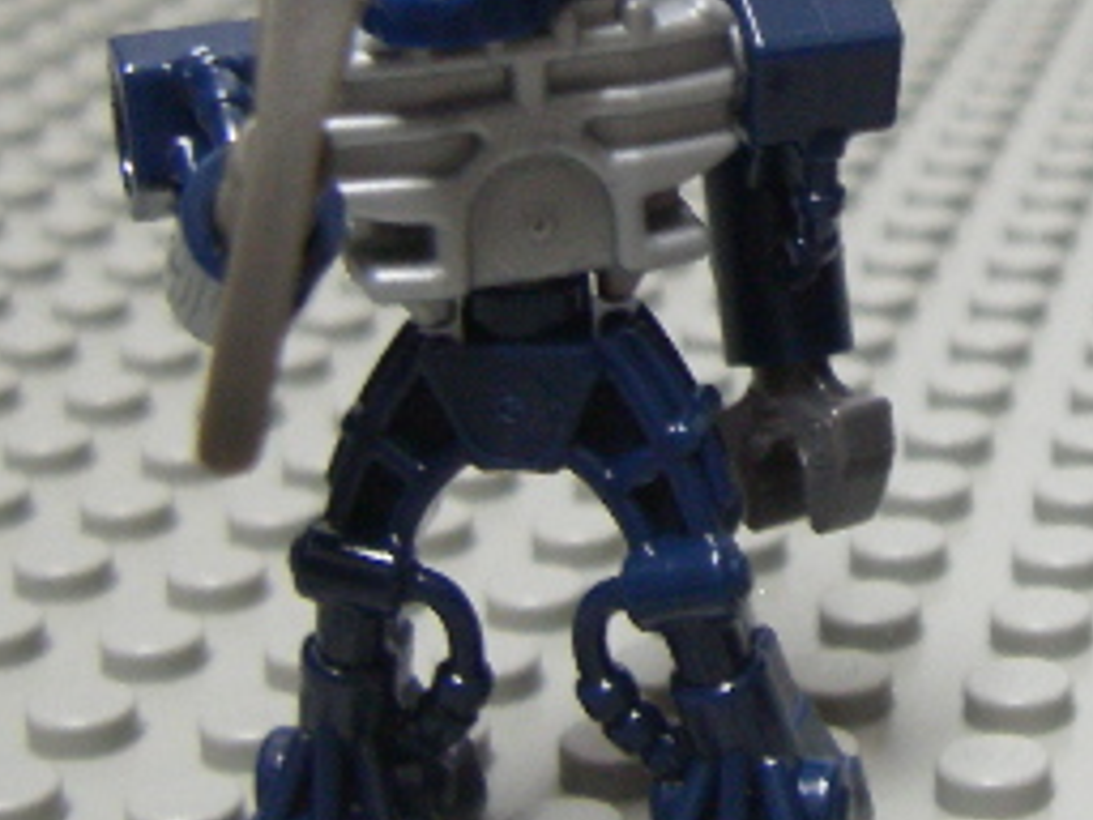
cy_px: 128
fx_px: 3000
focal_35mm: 95
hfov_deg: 20.1
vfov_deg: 15.4
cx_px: 1076
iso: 200
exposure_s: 1/4
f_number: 3.3
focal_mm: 6.3
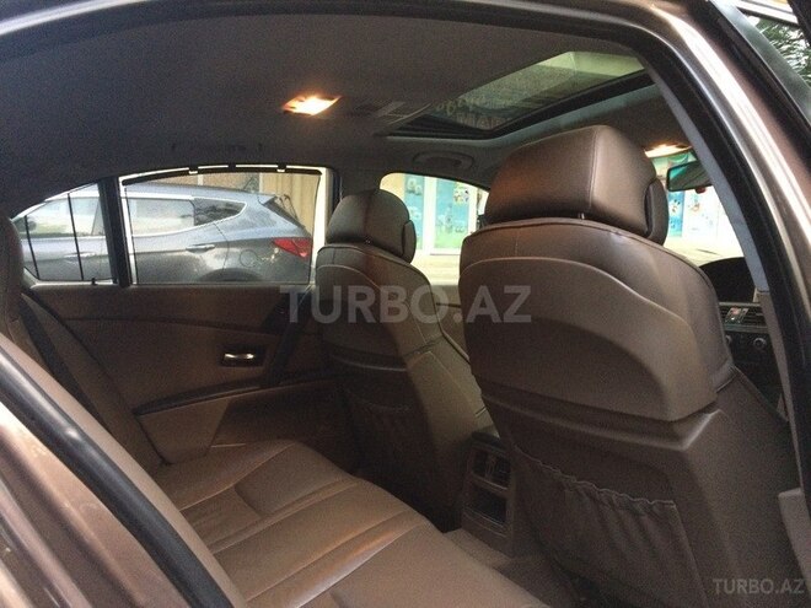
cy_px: 304
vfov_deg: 48.2
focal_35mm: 29
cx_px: 406
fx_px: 679
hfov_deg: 61.7
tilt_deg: -7.0
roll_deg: -0.8
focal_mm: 4.15
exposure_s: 1/25
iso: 320
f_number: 2.2
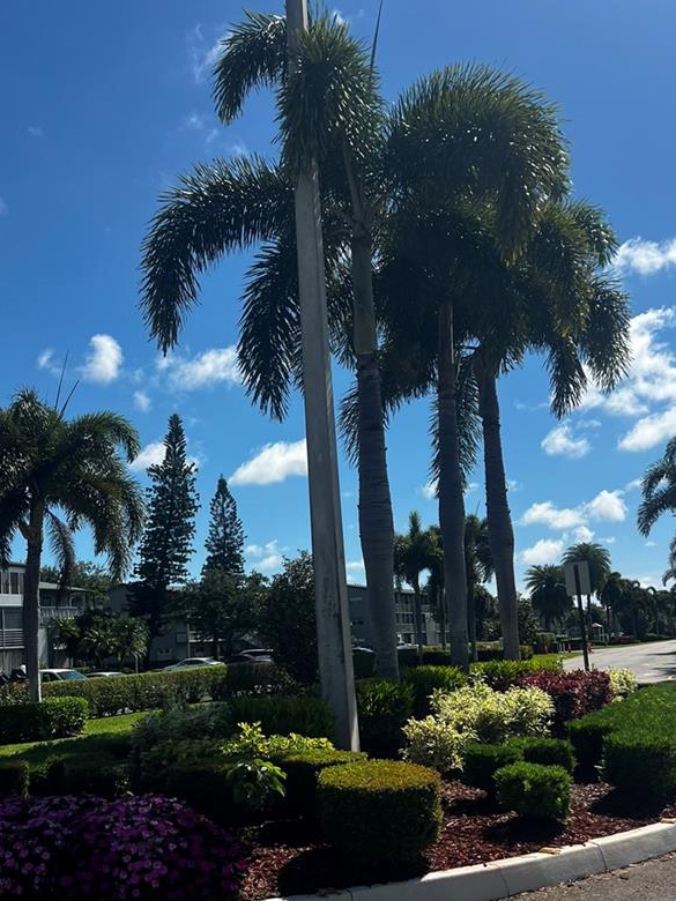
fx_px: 1042
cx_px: 299
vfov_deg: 46.6
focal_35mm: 40
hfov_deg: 35.9
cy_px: 536
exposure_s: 1/5882
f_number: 1.5
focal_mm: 5.7
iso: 50
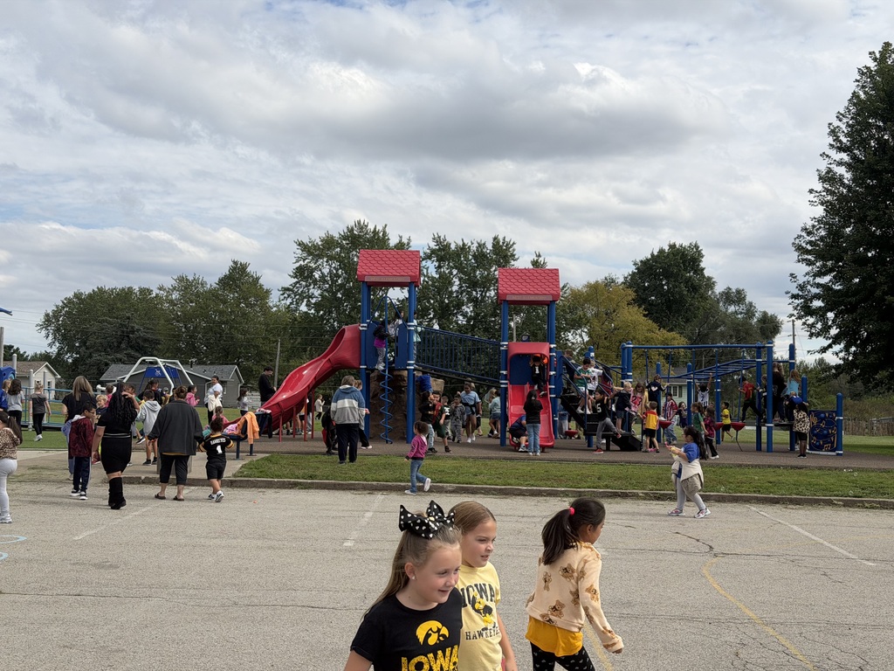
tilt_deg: +2.5
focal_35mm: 48
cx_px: 447
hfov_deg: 39.7
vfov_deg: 30.3
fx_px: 1240
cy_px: 336
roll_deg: -1.6
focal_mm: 6.76
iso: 64
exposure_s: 1/6536
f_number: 1.78
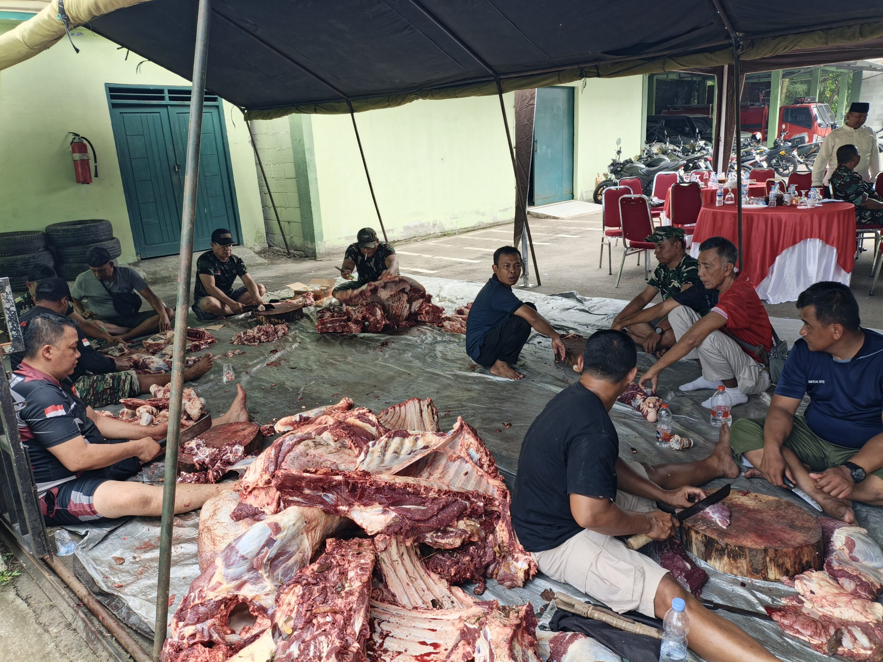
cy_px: 331
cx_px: 442
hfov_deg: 73.9
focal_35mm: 23
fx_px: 587
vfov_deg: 58.9
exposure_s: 1/66.6
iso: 72
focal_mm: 4.71
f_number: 1.79
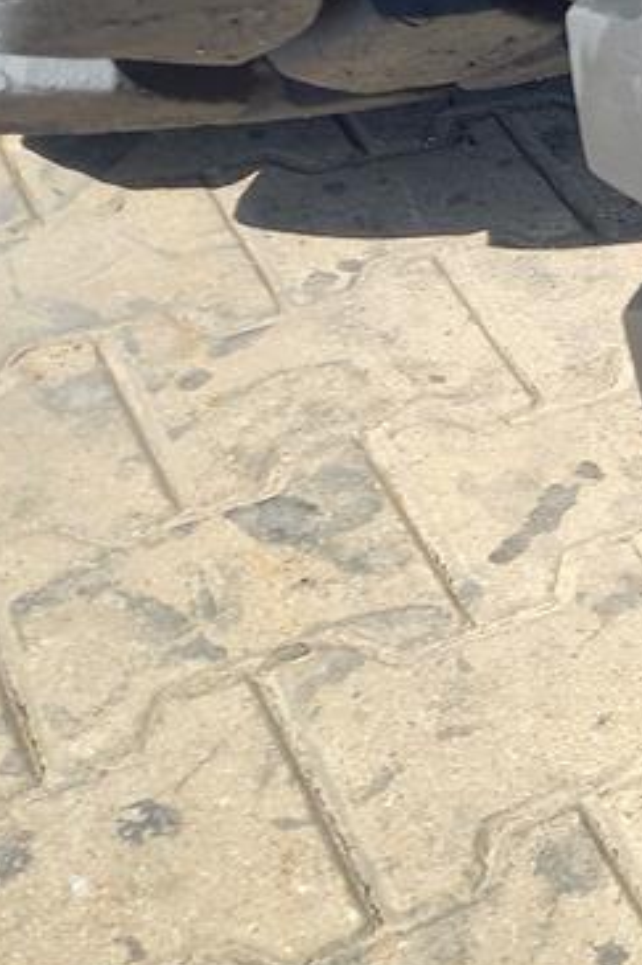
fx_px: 1954
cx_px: 999
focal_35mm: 73
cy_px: 71
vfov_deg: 26.6
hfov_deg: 16.7
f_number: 1.8
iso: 50
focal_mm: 4.65
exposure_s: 1/251
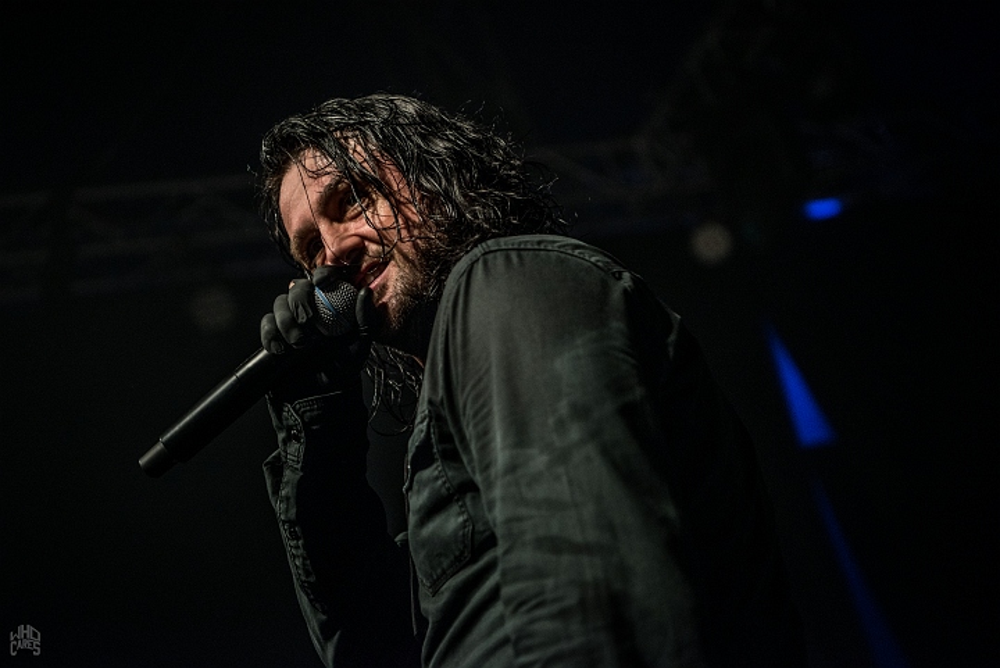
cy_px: 334
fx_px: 1946
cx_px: 500
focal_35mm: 70
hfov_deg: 28.8
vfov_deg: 19.5
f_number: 2.8
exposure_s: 1/200
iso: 800
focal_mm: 70
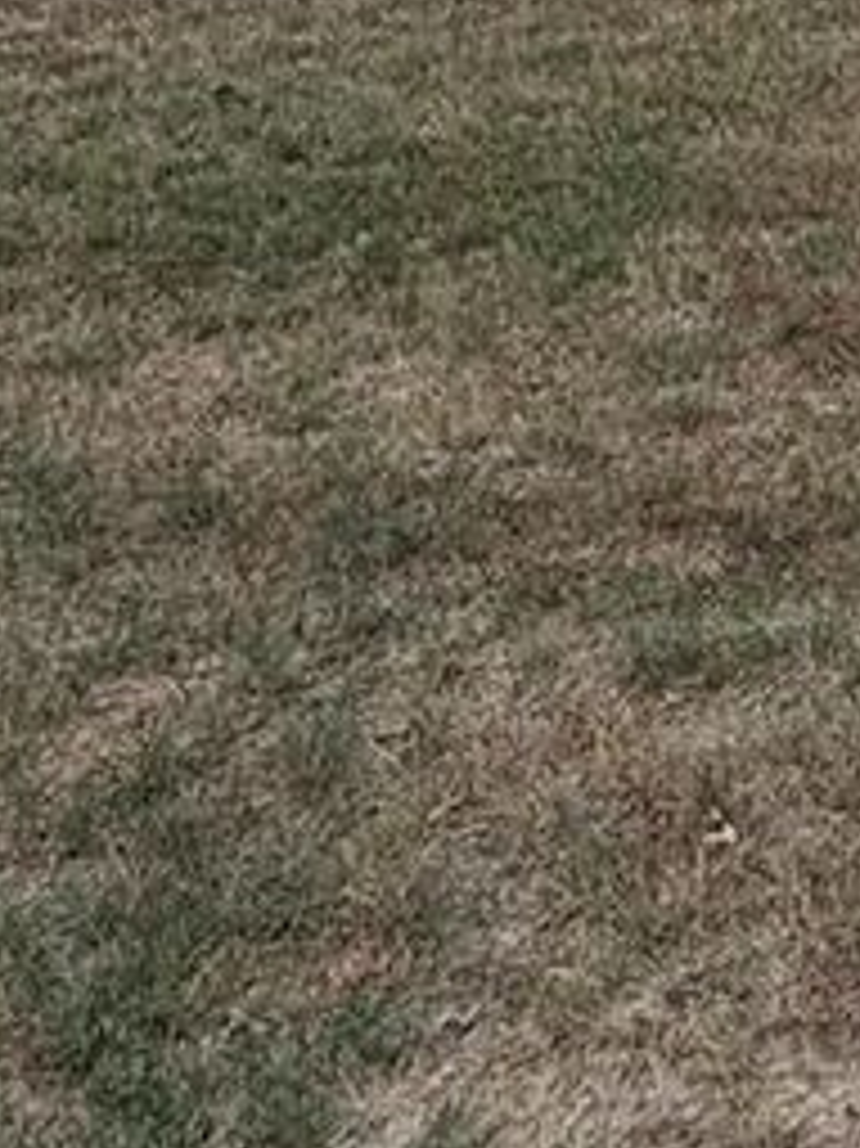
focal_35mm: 75
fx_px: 2486
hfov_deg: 16.2
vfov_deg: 23.5
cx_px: 1598
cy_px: -272
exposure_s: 1/565
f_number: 2.2
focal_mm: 2.22
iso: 40
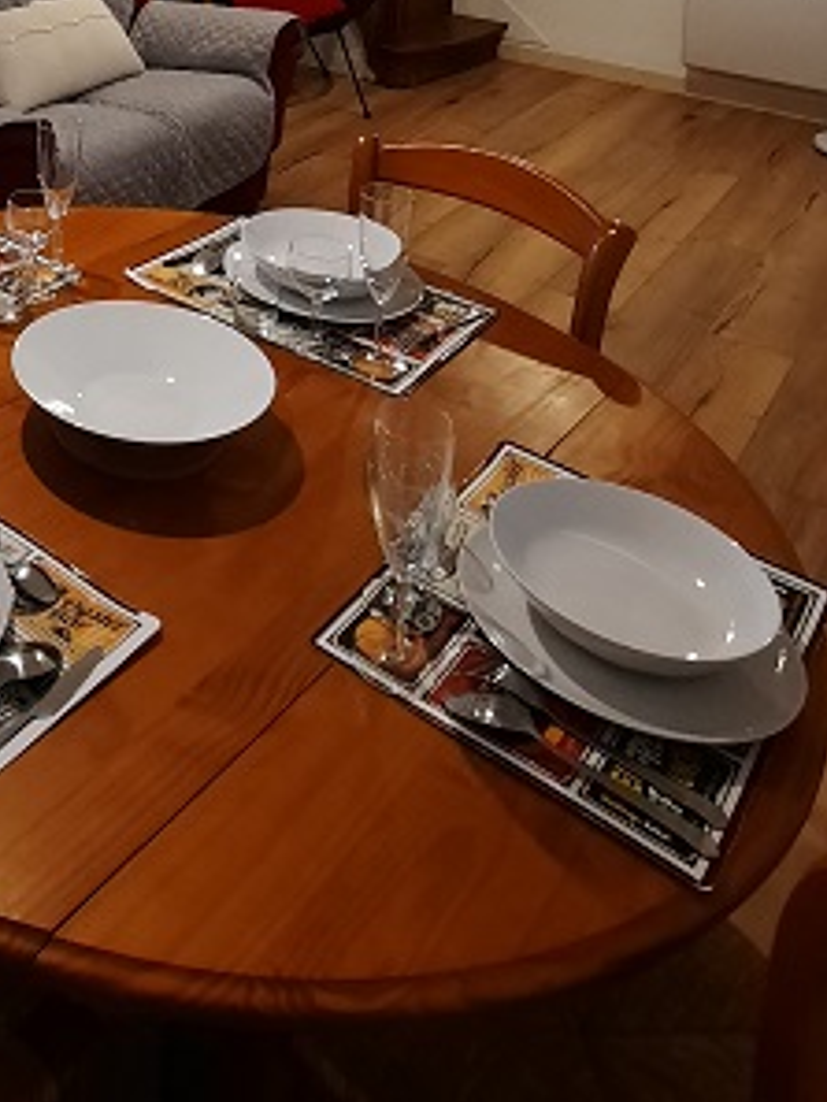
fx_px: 1114
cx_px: -19
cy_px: -145
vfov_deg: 40.8
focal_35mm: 35
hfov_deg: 36.2
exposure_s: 1/25
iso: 250
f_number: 2.2
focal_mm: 1.74
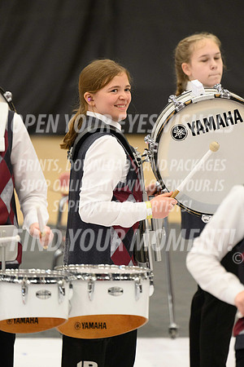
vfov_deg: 5.2
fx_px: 4066
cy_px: 184
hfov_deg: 3.4
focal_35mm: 400
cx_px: 122
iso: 6400
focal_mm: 400
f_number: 5.6
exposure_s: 1/250
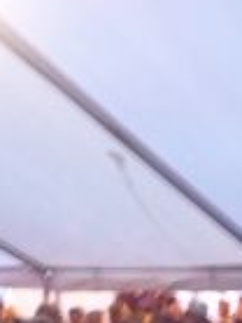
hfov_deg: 13.5
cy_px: 411
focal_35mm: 108
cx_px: 244
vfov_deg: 17.2
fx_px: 1008
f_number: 2.8
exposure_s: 1/10
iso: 800
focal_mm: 4.4
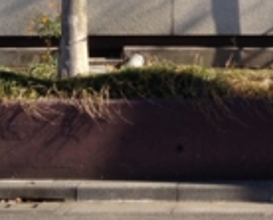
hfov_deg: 12.8
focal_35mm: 148
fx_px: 1198
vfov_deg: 10.0
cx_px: 293
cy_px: -147
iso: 64
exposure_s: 1/767
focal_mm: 4.28
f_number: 2.4
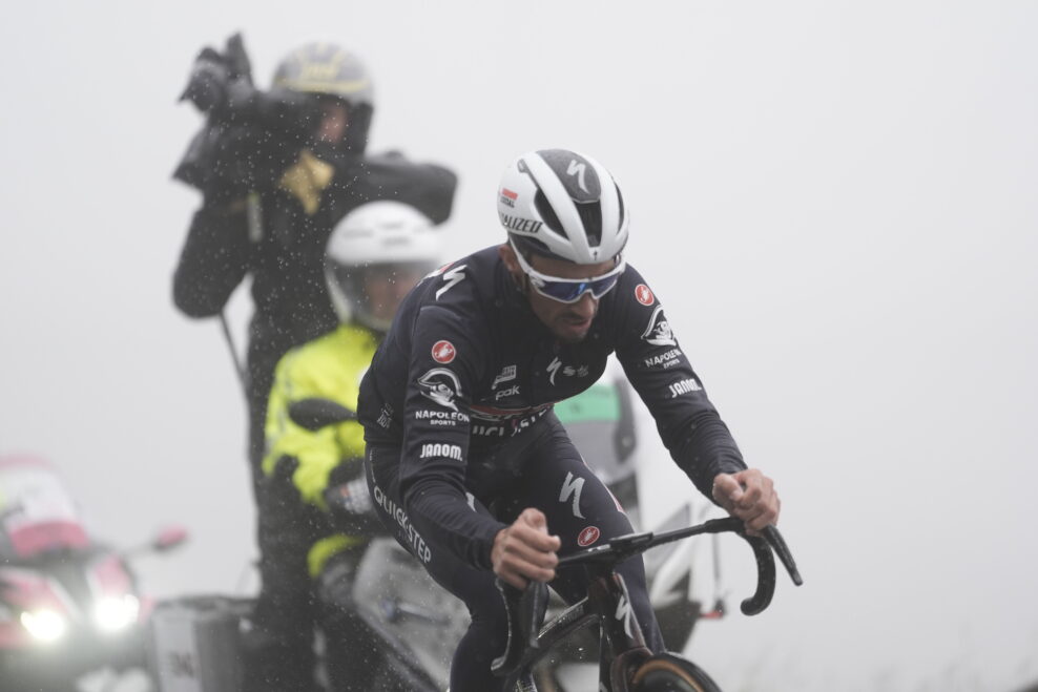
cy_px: 346
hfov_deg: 10.3
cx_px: 519
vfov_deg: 6.9
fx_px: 5767
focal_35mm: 200
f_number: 2.8
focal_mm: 200
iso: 800
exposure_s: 1/2000
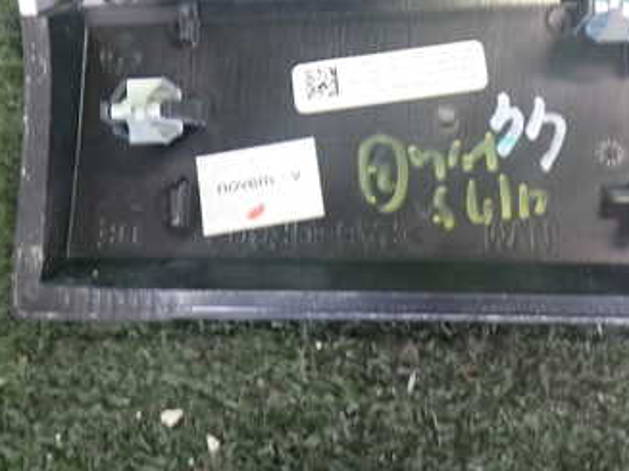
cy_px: 106
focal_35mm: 55
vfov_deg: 26.1
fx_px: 999
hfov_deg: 34.6
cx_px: 415
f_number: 2.3
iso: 320
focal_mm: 5.4
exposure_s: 1/30
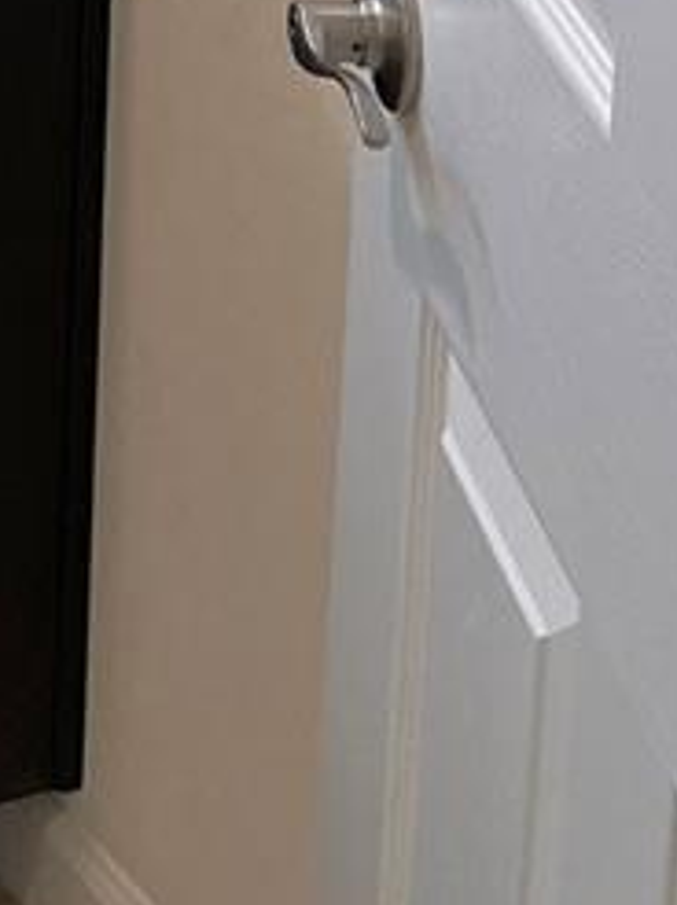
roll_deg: -0.6
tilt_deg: -7.0
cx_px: -589
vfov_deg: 12.8
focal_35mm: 127
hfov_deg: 10.8
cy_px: -1085
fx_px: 3317
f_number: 1.6
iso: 64
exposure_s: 1/120
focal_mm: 4.2
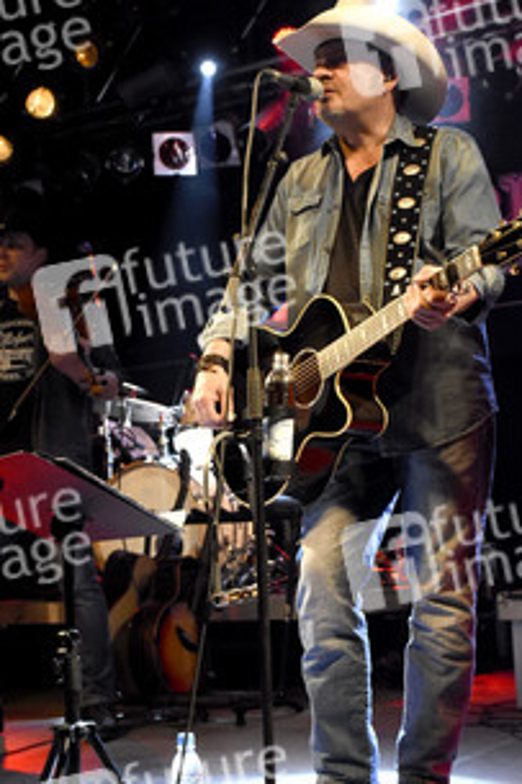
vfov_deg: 31.9
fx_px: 1372
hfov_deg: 21.5
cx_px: 239
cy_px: 422
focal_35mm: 63
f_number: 4.5
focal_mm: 32
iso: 2500
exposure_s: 1/160
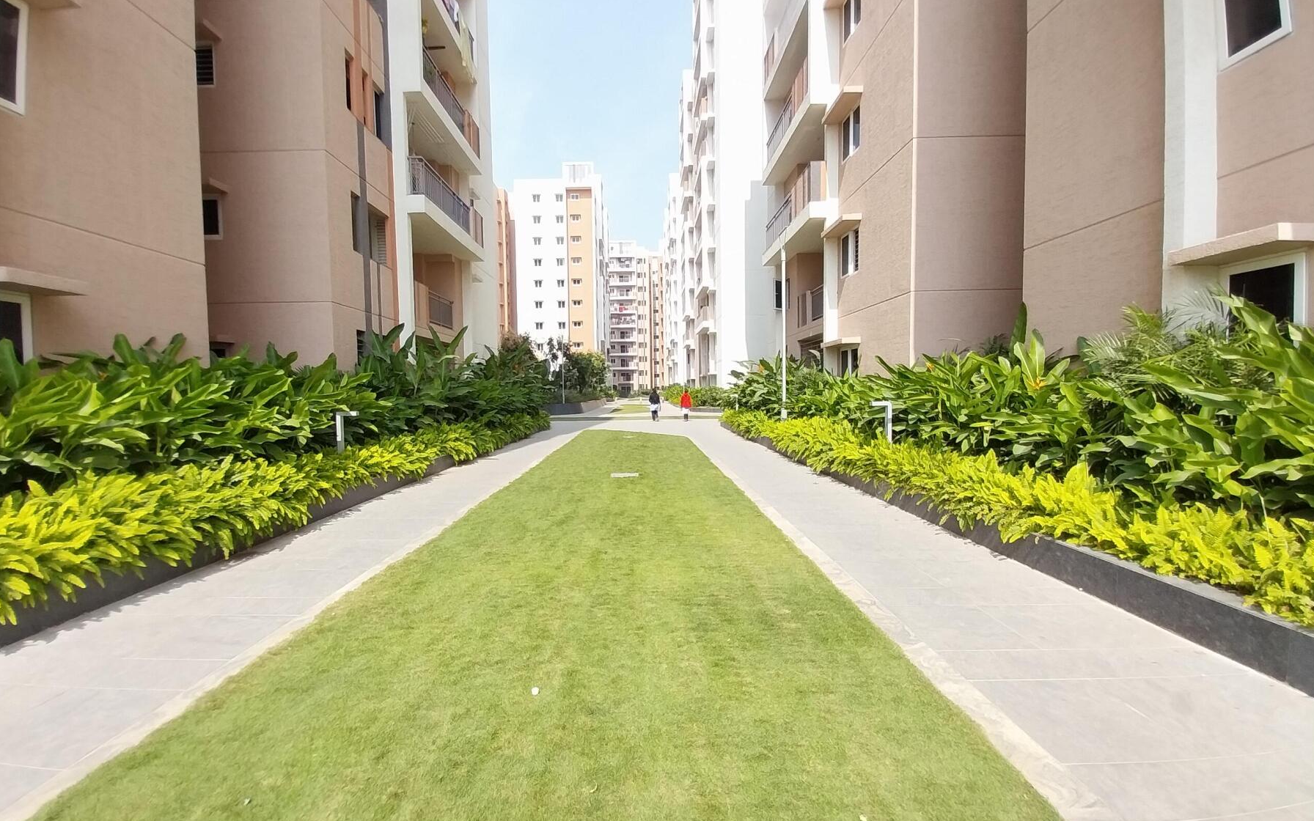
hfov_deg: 105.3
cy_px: 404
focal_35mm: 14
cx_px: 654
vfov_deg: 78.6
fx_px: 501
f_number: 2.2
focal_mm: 1.3
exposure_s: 1/668
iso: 65
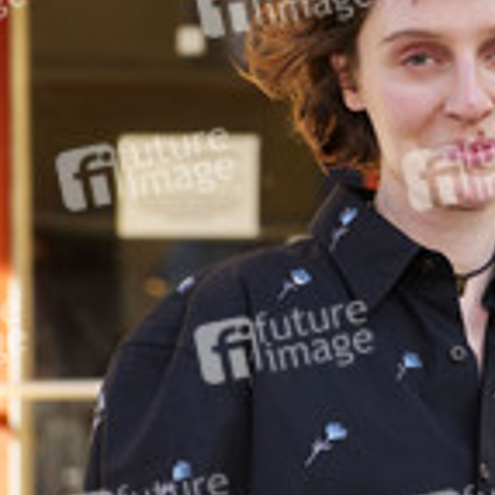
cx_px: 538
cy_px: 256
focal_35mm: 188
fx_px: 3042
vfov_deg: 9.3
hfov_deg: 9.2
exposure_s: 1/320
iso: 100
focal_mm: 70
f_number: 4.5
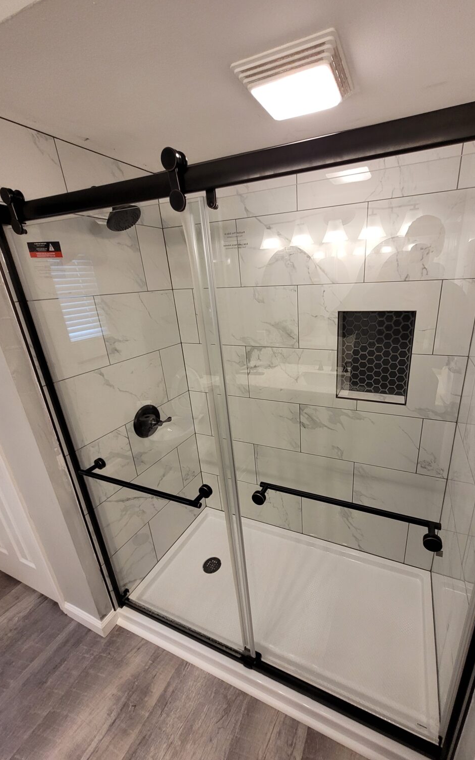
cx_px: 287
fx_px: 290
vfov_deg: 105.3
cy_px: 382
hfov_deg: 77.7
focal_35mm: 14
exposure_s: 1/60
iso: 200
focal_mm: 1.74
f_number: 2.2
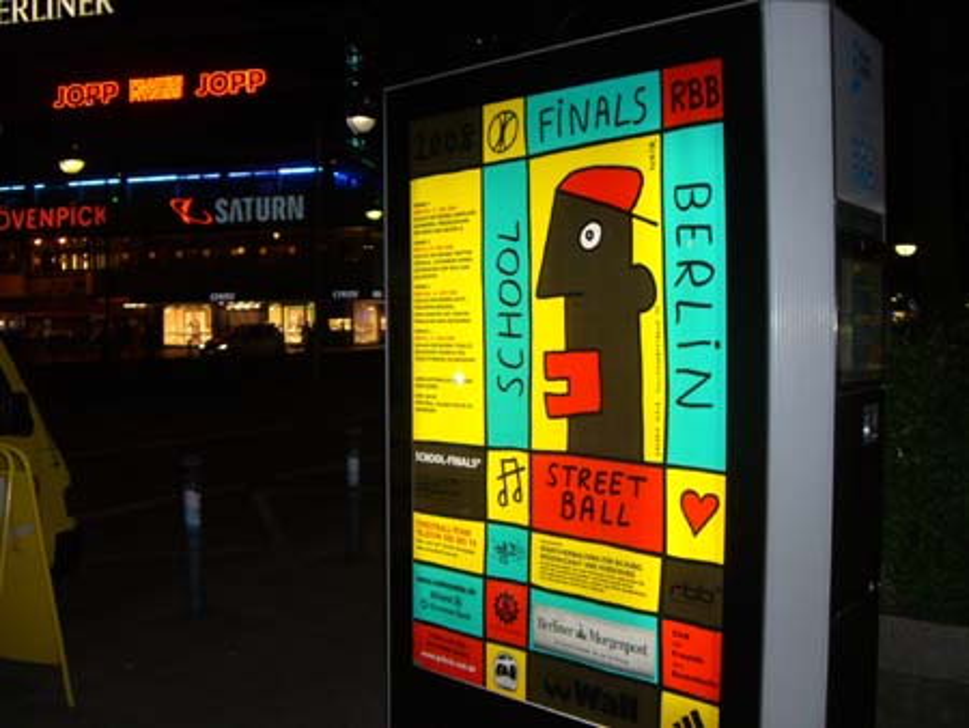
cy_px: 364
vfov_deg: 37.8
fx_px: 1064
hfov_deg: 49.0
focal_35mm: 38
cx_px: 484
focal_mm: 6.2
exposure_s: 1/60
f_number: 2.7
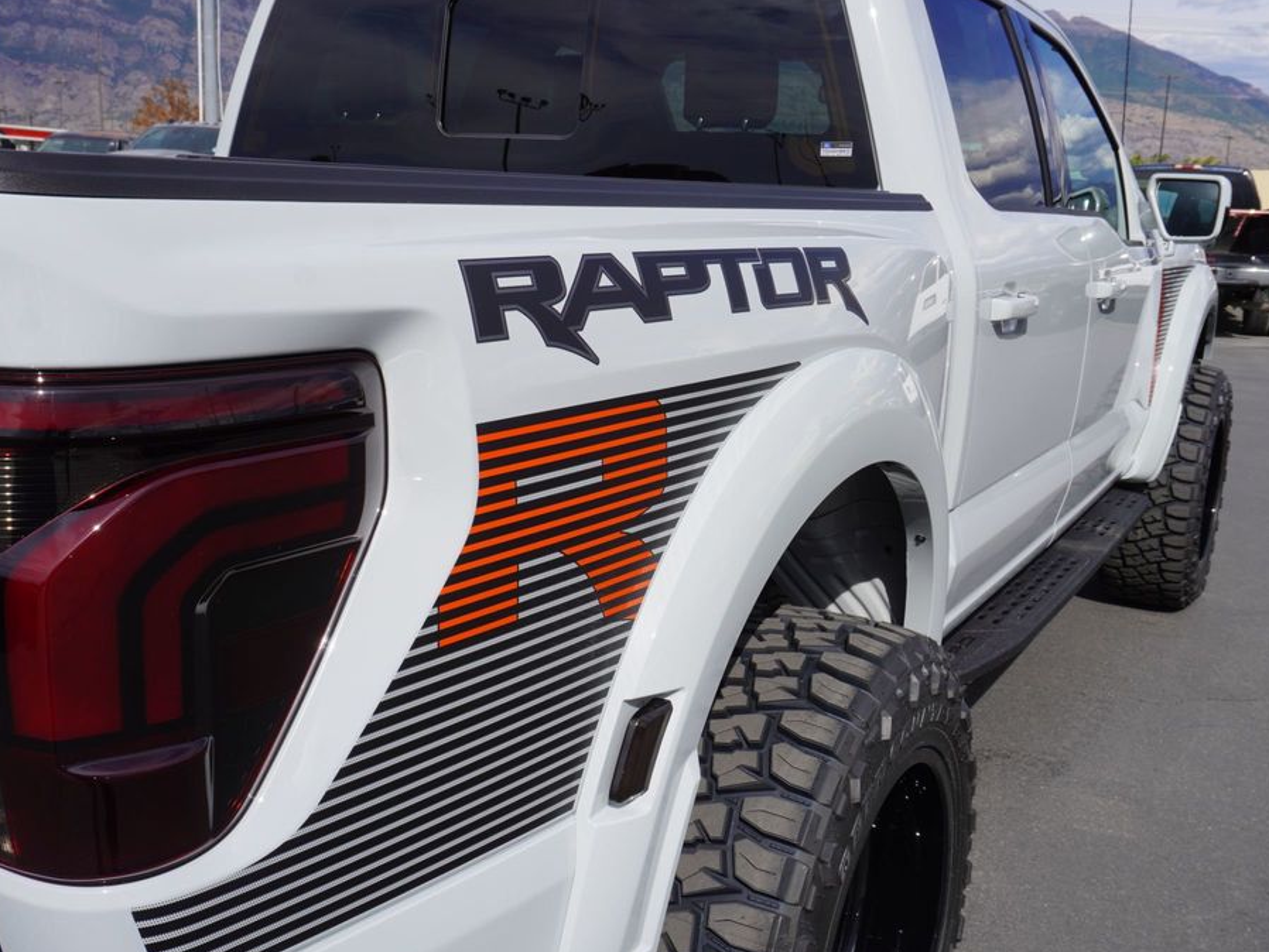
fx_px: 1267
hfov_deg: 53.2
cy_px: 479
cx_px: 622
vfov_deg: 41.2
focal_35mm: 35
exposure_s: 1/200
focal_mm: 21
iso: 100
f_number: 10
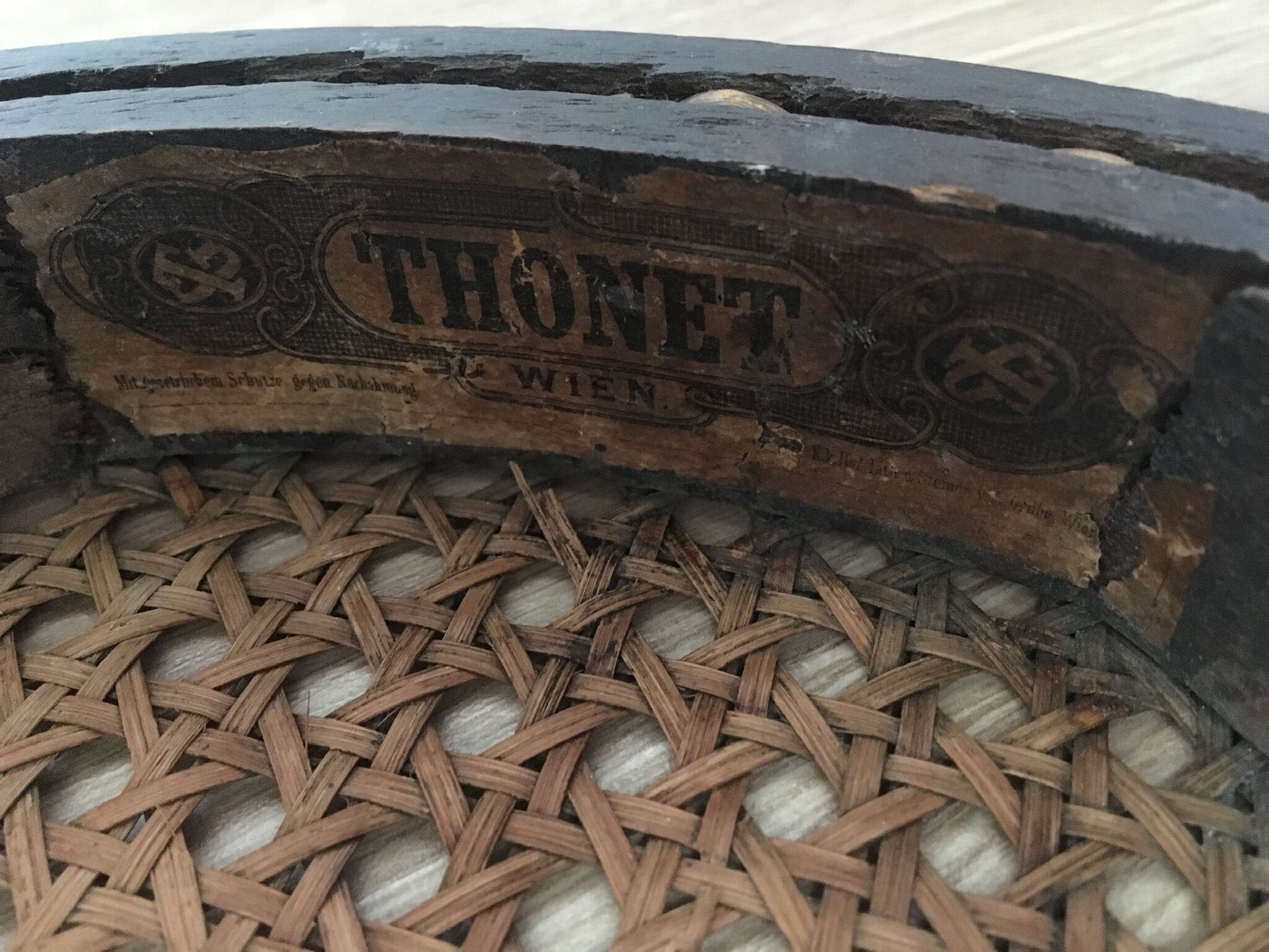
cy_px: 476
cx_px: 634
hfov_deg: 61.7
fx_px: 1063
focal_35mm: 29
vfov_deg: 48.2
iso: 640
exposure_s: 1/17
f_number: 2.2
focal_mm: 4.15
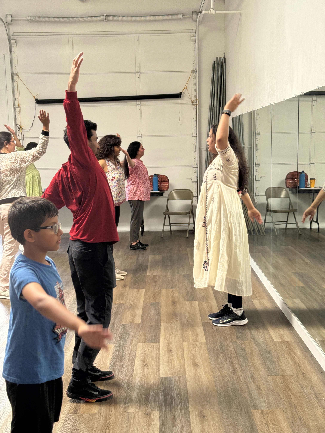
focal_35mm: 48
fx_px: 601
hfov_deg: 30.3
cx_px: 162
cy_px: 216
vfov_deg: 39.7
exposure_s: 1/61
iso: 100
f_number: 1.78
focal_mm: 6.76
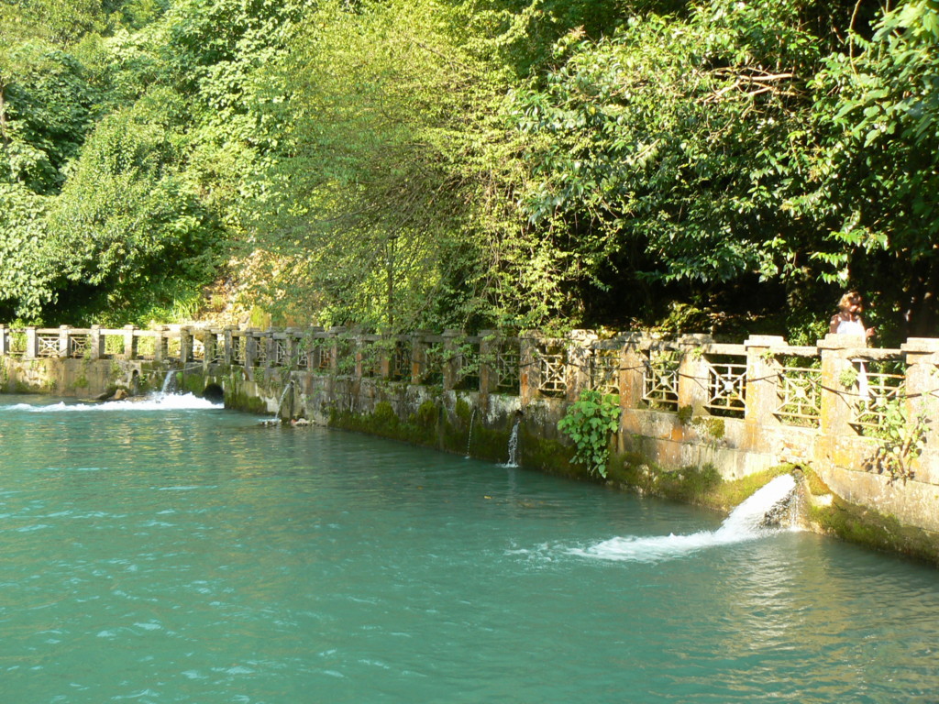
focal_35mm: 36
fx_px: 977
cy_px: 352
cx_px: 470
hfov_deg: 51.4
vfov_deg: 39.7
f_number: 4.5
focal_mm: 6
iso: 80
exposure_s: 1/125
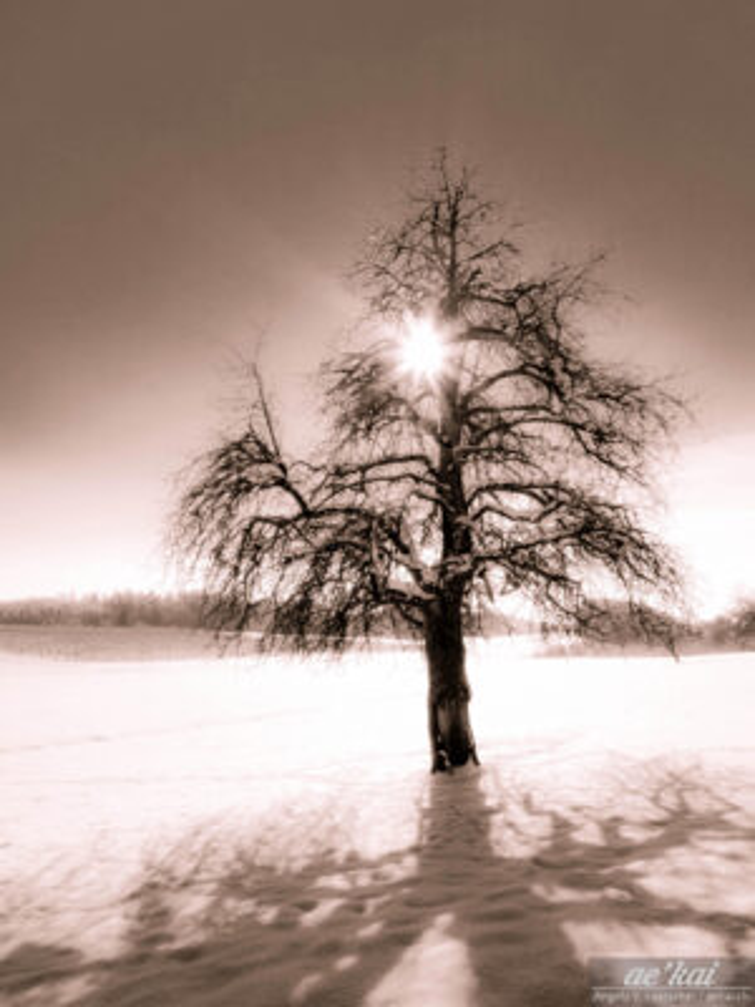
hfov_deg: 56.8
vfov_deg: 71.6
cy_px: 504
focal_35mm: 24
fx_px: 698
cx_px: 378
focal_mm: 12
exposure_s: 1/80
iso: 200
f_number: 22
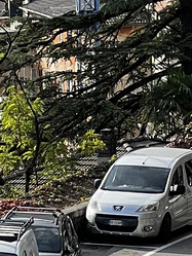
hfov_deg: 3.0
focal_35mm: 495
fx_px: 3658
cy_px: -152
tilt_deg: -0.1
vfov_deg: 4.0
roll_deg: +1.1
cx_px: -56
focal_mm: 9
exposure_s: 1/279
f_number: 2.8
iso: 32
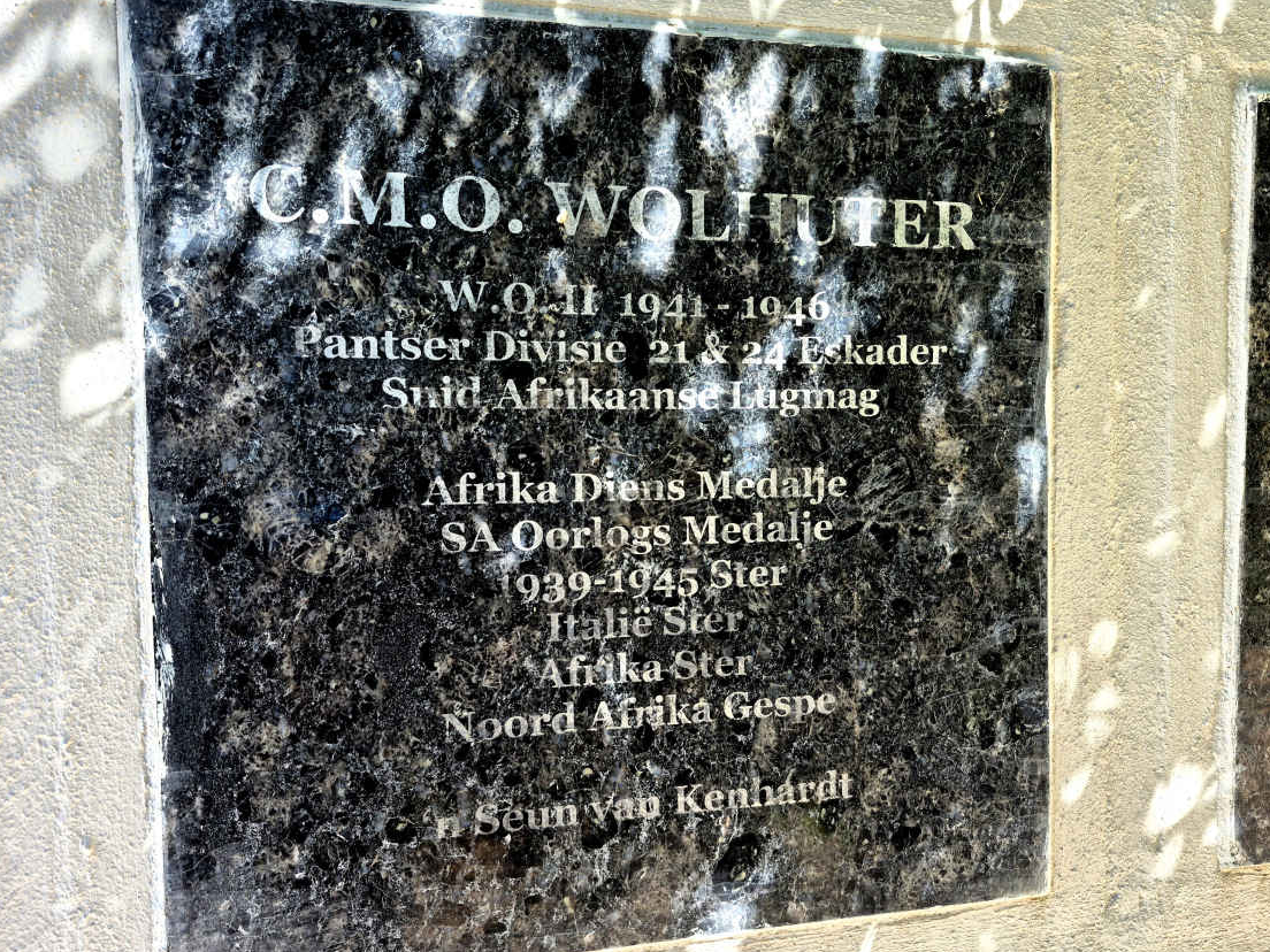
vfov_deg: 54.9
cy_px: 479
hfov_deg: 69.4
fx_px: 917
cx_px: 632
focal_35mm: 25
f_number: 1.8
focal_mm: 5.4
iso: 32
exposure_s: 1/180
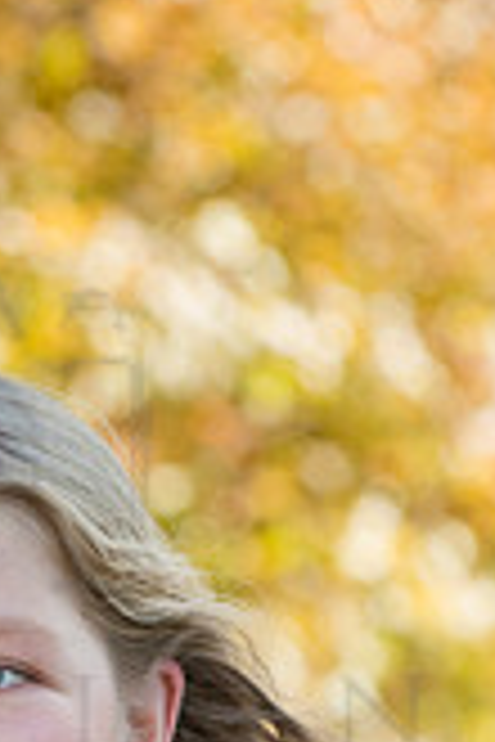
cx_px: -45
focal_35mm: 273
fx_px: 5630
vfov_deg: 7.5
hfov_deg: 5.0
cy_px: 872
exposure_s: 1/400
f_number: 5
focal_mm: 100
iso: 400
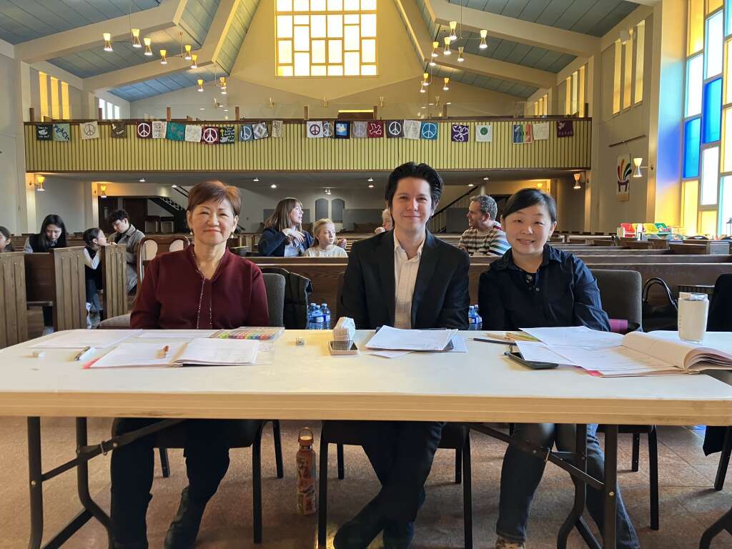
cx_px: 366
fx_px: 592
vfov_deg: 49.7
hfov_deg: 63.4
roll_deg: +0.4
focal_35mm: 28
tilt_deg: -4.5
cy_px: 274
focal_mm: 3.99
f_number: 1.8
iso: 160
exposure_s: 1/60
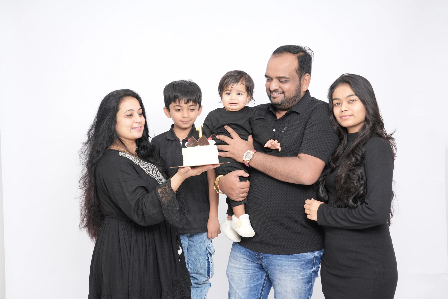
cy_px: 150
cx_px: 224
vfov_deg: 29.2
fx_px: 572
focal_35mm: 46
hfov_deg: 42.7
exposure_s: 1/200
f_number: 5.6
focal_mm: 46
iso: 800
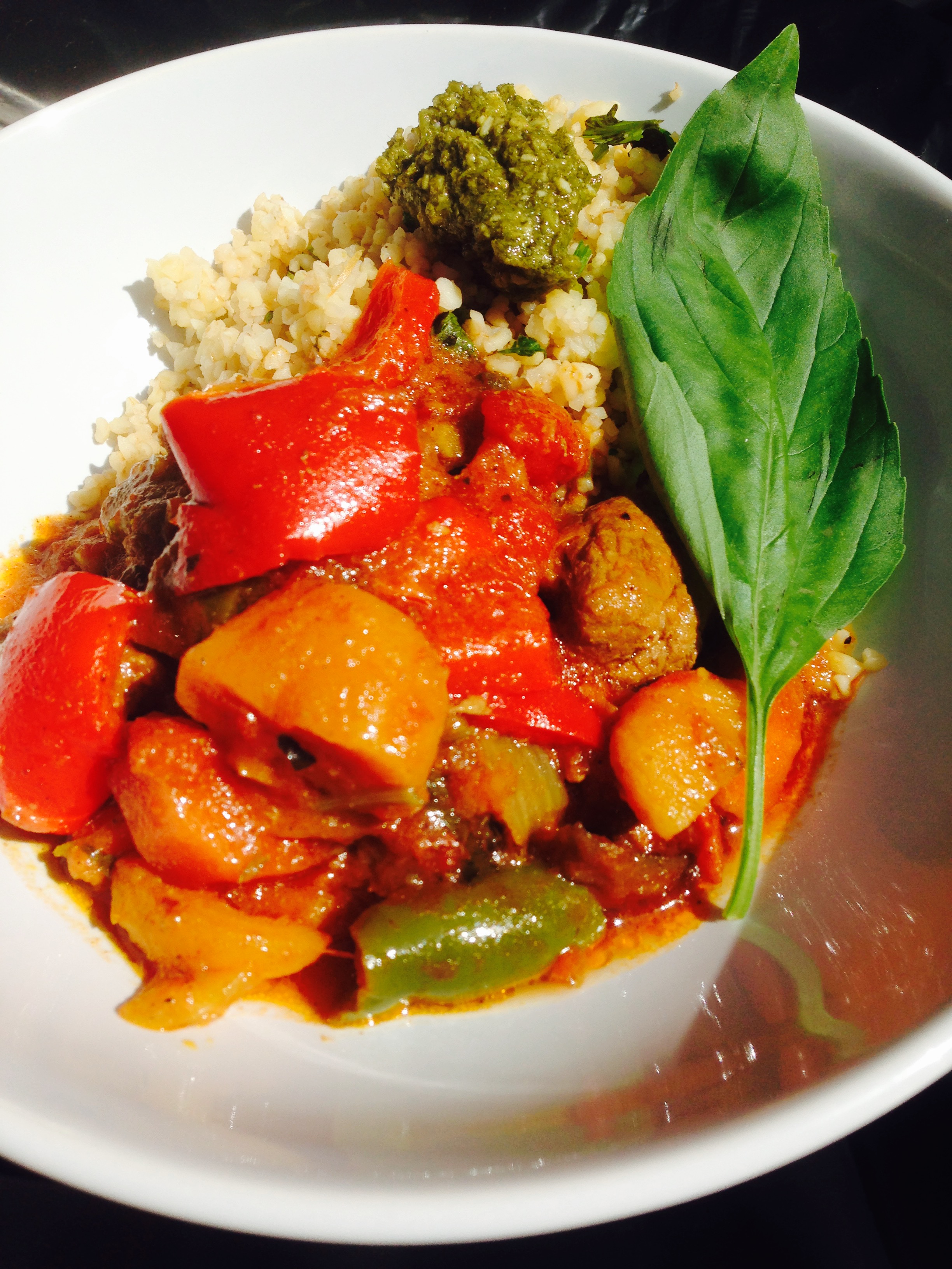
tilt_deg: -53.3
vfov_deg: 55.4
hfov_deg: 42.9
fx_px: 1210
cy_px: 634
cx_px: 476
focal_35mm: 33
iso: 50
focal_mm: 4.12
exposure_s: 1/1938
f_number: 2.4
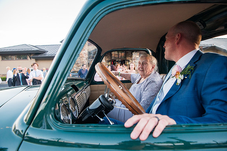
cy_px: 76
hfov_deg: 73.8
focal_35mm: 24
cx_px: 114
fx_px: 151
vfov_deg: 53.1
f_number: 5
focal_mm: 24
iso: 3200
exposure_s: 1/320
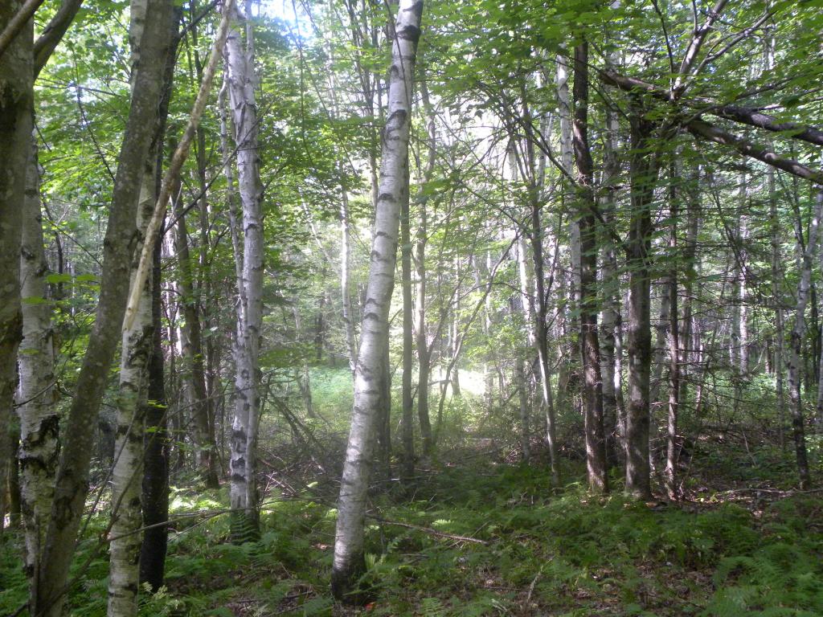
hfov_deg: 50.1
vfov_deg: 38.7
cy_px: 308
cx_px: 412
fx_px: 880
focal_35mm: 37
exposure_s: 1/83.4
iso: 309
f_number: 3.2
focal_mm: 6.6
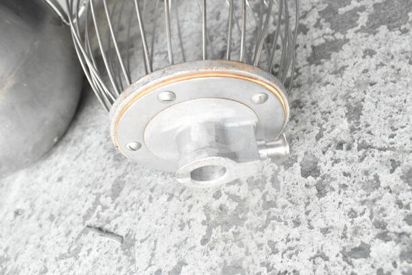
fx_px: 378
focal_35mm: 33
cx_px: 206
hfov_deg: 57.2
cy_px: 138
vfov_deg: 40.0
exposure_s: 1/200
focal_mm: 22
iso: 1600
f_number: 7.1
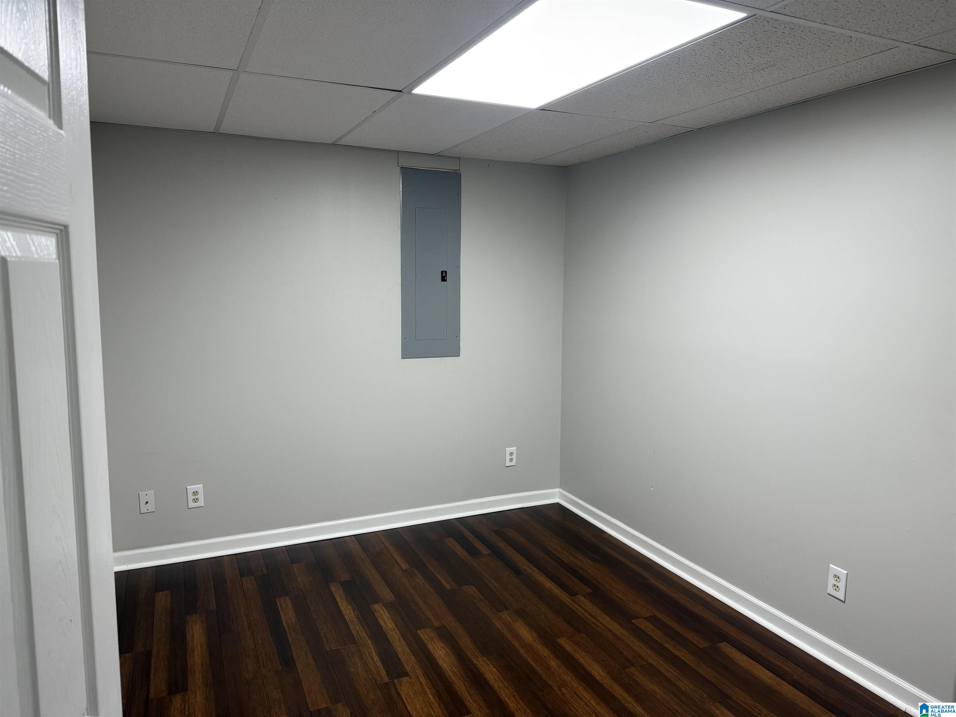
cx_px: 478
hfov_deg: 71.6
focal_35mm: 24
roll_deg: -0.8
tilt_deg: -6.7
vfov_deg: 56.8
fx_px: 663
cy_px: 358
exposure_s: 1/120
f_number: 1.78
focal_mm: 6.76
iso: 160
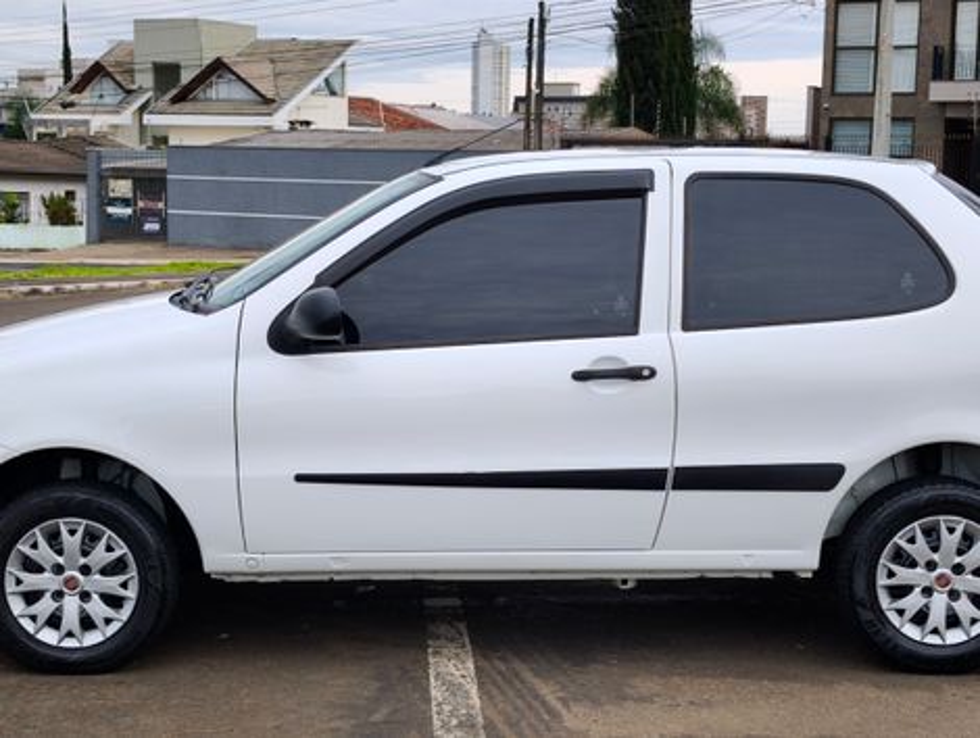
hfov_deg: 52.6
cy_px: 369
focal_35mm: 35
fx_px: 992
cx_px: 490
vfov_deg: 40.8
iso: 50
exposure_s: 1/951
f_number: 1.6
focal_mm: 6.57
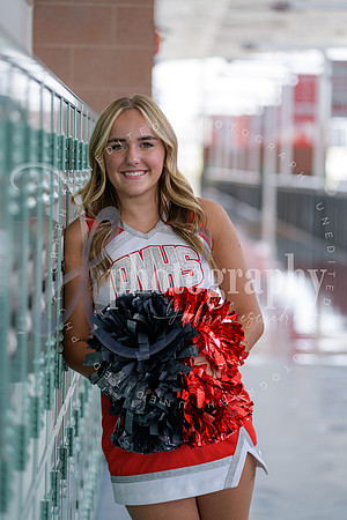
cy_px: 260
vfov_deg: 20.4
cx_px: 174
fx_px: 1446
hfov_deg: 13.7
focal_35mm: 100
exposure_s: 1/125
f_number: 2.8
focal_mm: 100
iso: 250
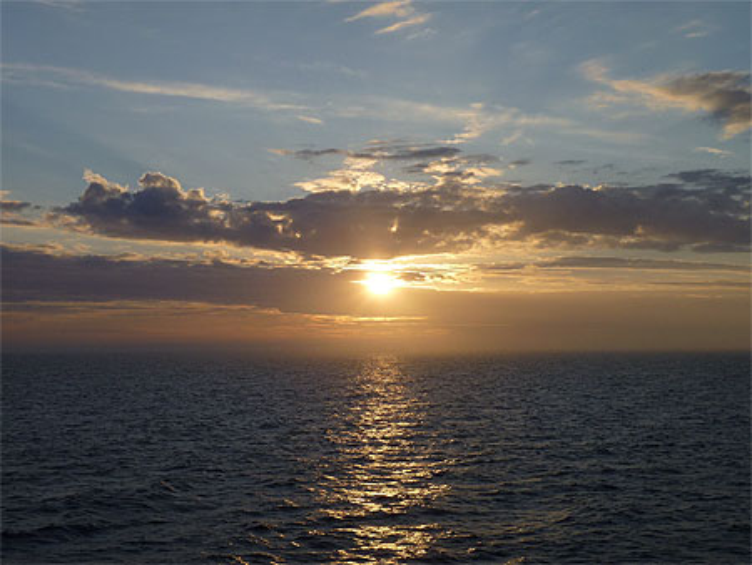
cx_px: 376
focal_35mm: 51
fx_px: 1109
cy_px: 282
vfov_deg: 28.6
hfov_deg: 37.5
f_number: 4.4
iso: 80
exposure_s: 1/640
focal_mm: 9.1
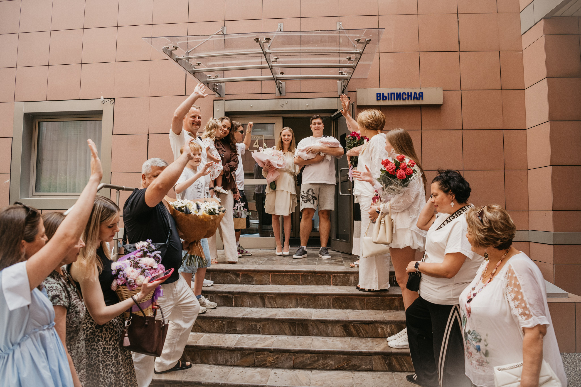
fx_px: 390
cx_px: 290
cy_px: 194
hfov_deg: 73.4
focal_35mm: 24
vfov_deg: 52.8
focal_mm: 24
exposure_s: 1/500
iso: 800
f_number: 4.5
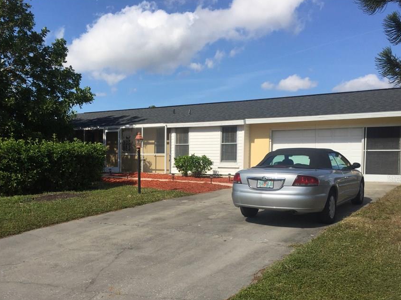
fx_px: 405
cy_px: 178
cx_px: 190
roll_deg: -0.8
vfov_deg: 40.5
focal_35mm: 35
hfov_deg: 52.6
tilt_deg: -1.8
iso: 32
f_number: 2.2
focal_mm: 4.15
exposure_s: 1/3049
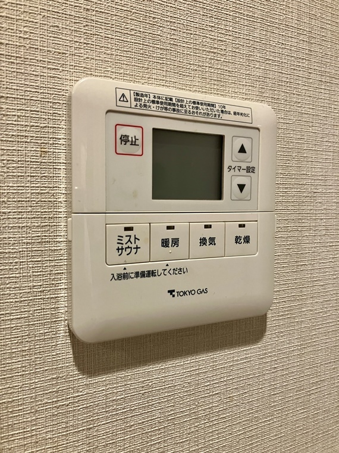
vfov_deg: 63.4
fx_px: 366
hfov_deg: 49.7
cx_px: 170
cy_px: 226
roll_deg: +0.1
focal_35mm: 28
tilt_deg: -3.0
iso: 125
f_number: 1.8
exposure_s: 1/50
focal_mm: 3.99
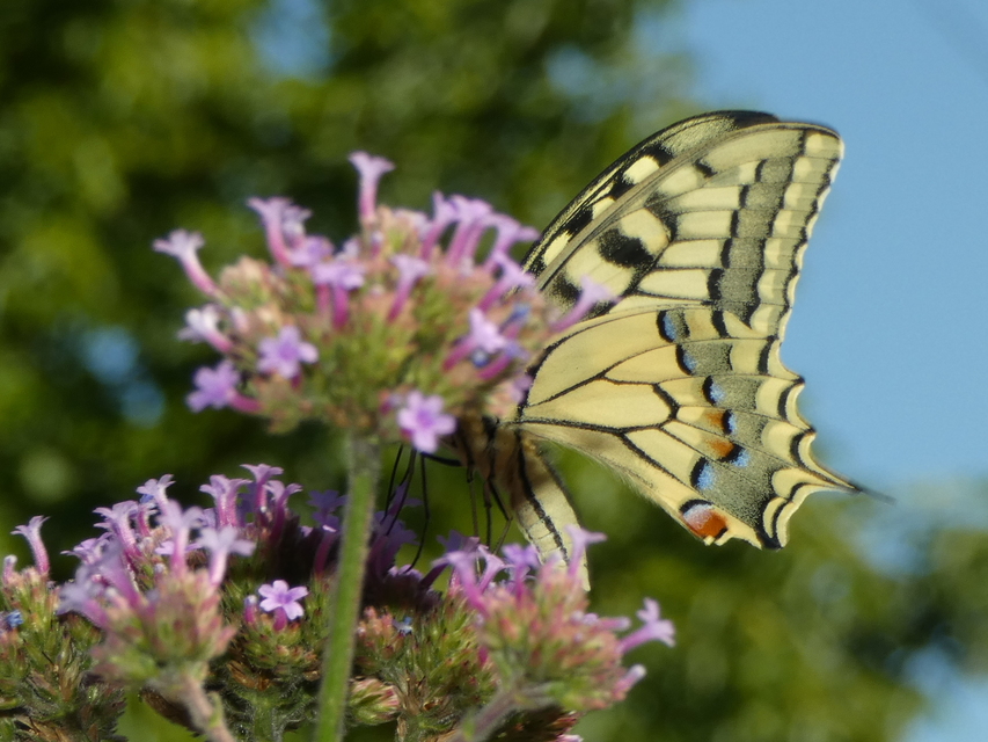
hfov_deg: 14.9
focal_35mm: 132
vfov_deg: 11.2
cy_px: 371
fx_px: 3768
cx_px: 494
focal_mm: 23.7
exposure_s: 1/200
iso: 80
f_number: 5.2
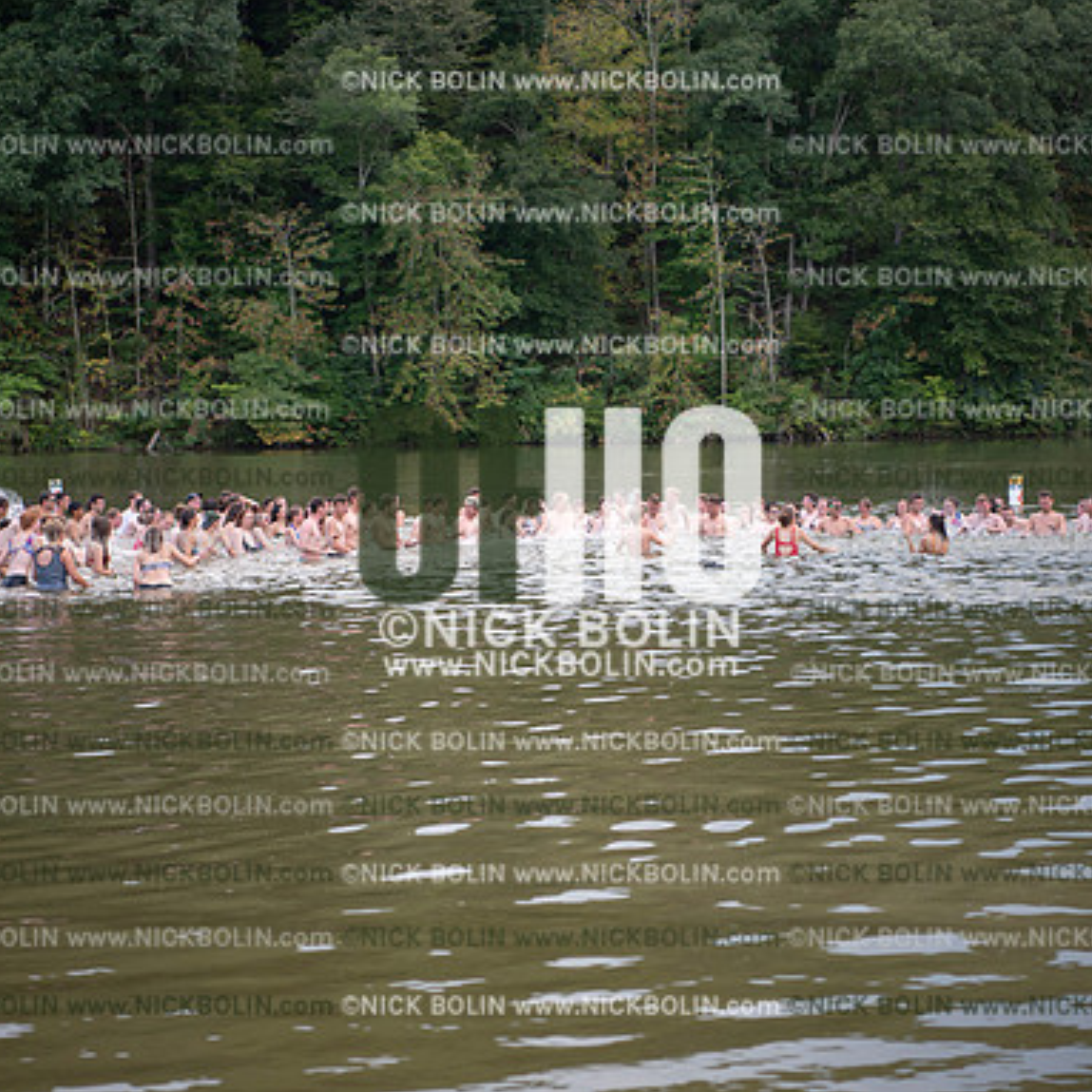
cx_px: 559
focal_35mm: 90
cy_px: 543
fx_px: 3212
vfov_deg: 19.3
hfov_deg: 19.3
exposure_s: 1/250
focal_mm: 70
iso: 160
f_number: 3.2
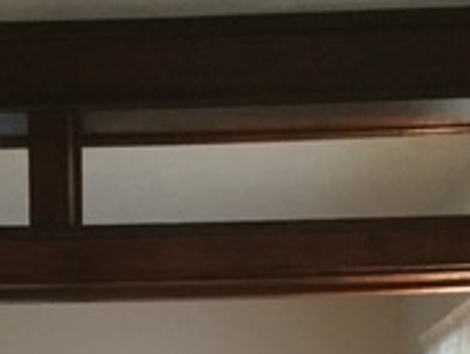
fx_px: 1482
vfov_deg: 12.7
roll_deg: +0.2
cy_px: 584
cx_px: 96
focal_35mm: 109
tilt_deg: -1.0
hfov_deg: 17.9
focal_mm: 3.3
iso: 200
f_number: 2.4
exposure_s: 1/20
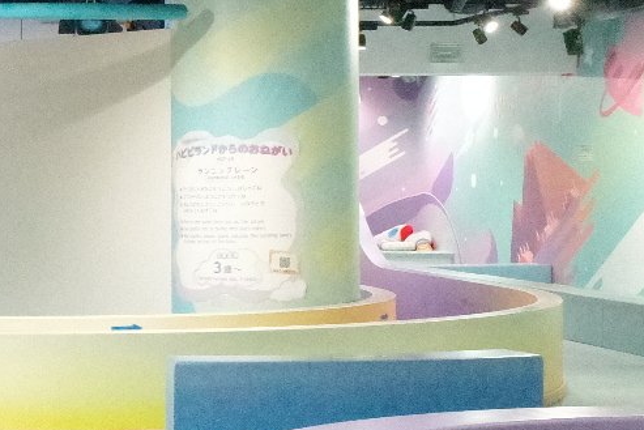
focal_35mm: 109
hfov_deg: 17.5
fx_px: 1950
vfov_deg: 12.6
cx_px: -212
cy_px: 157
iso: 20000
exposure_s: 1/500
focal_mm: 18.3
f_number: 5.6
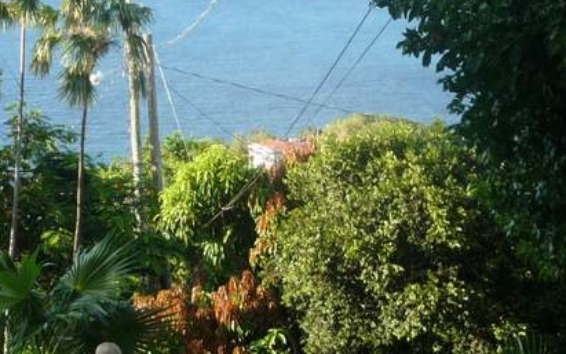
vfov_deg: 12.3
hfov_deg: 20.8
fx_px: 1527
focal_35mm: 99
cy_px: -240
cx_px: 145
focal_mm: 5.2
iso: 100
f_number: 4
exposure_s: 1/125
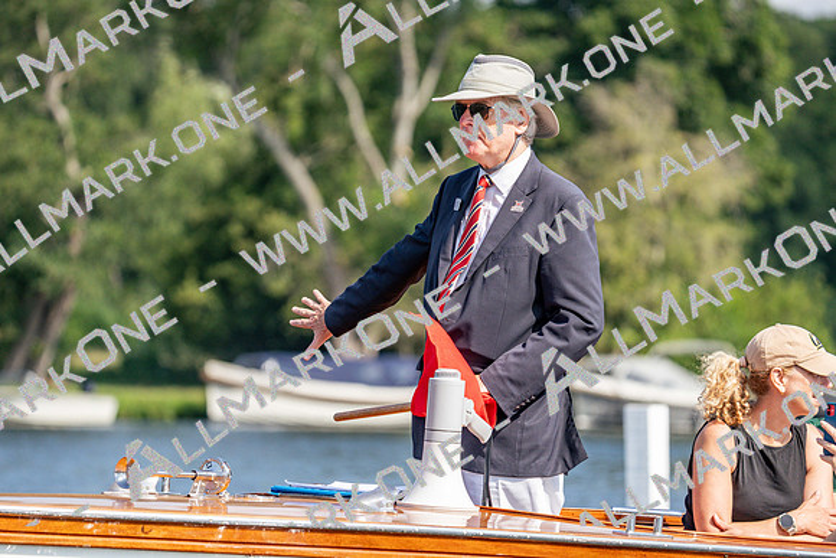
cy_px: 279
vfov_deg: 4.8
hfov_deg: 7.2
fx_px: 6643
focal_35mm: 286
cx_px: 418
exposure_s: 1/2000
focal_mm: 286
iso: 500
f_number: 5.6
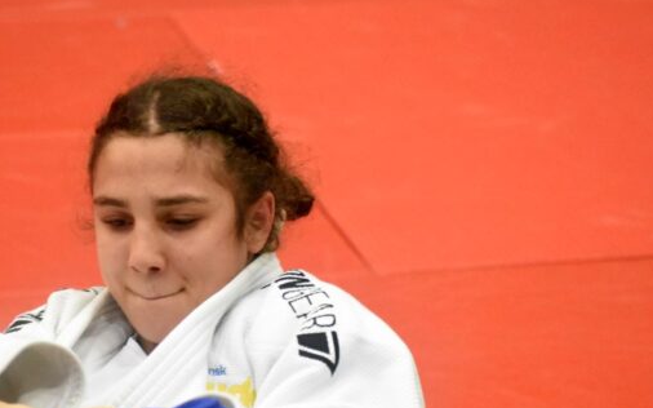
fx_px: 4217
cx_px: 246
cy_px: 303
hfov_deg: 8.9
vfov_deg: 5.5
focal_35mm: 237
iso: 6400
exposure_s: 1/200
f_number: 5.6
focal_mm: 102
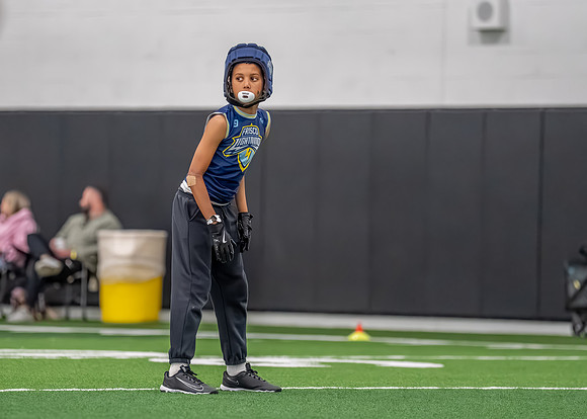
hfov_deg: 7.0
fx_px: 4828
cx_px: 237
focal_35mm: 290
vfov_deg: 5.0
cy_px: 236
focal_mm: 171
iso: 6400
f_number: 2.8
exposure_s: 1/1000
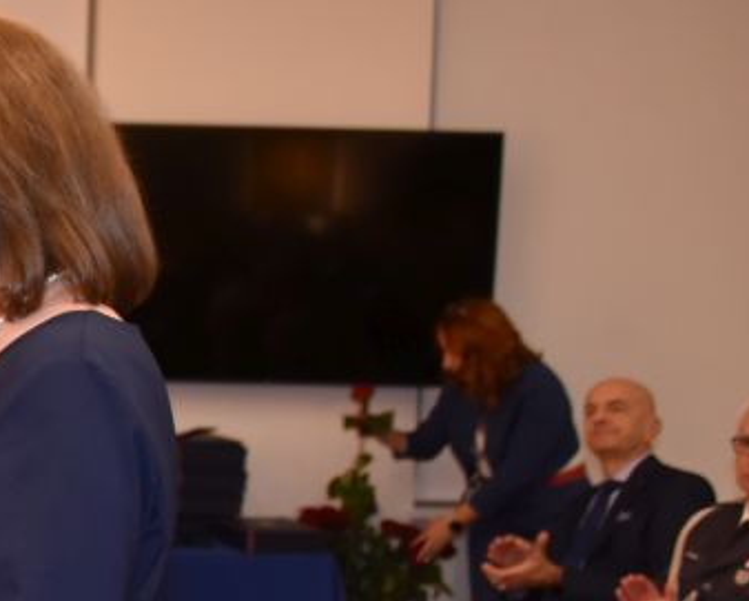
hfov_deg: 18.6
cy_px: 401
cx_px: -363
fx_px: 2019
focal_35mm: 91
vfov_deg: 16.9
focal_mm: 32
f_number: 3.8
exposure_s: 1/60
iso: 2800
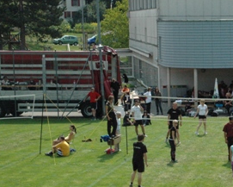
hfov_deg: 14.8
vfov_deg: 12.2
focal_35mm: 126
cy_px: 113
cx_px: 269
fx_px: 869
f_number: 16
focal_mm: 38
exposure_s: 1/800
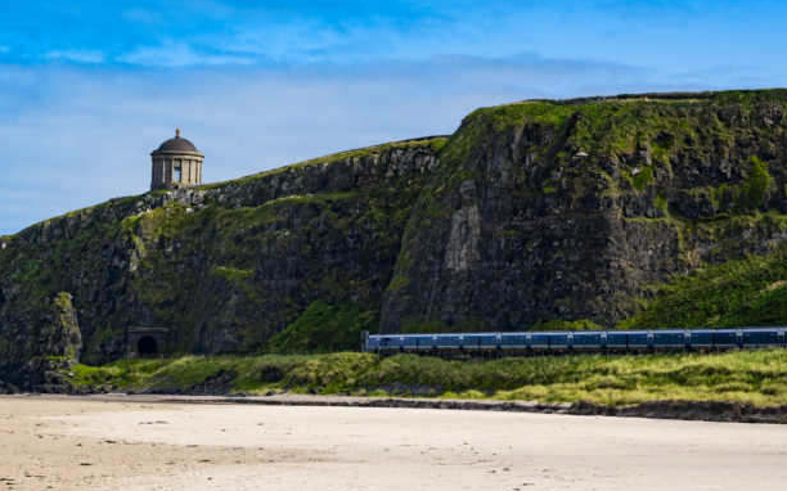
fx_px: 2358
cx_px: 436
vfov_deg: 11.9
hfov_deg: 18.9
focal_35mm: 110
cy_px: 226
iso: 64
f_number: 5.6
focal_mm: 66
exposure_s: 1/250
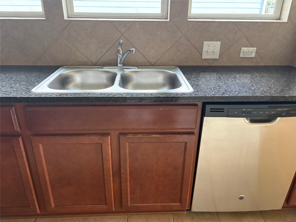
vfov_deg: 53.1
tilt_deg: -23.3
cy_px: 111
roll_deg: -0.5
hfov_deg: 67.3
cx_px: 148
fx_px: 222
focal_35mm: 26
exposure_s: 1/61
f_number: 1.6
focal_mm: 5.96
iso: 125
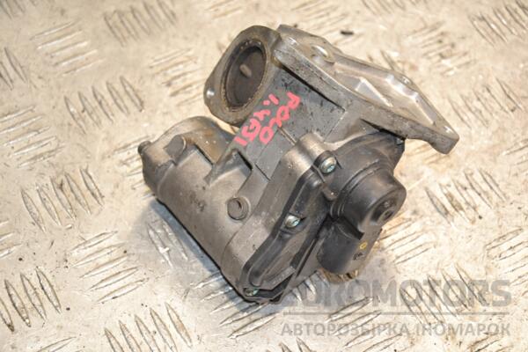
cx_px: 264
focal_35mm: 105
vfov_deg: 13.0
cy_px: 176
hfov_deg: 19.5
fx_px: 1540
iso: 800
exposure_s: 1/100
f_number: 5.3
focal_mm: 70
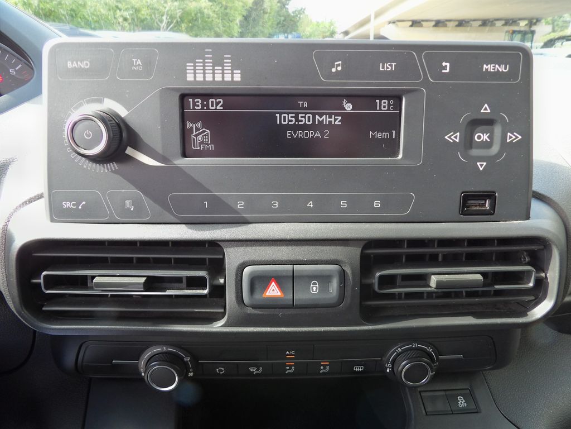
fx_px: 396
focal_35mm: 24
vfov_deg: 56.8
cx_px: 286
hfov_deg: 71.6
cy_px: 214
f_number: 3.2
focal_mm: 4.3
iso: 124
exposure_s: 1/16
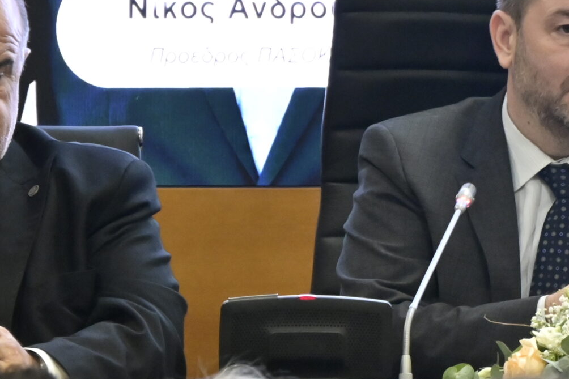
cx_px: 571
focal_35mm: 765
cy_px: 68
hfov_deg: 2.7
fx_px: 12088
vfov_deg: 1.8
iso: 5000
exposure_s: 1/100
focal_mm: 200
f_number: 8
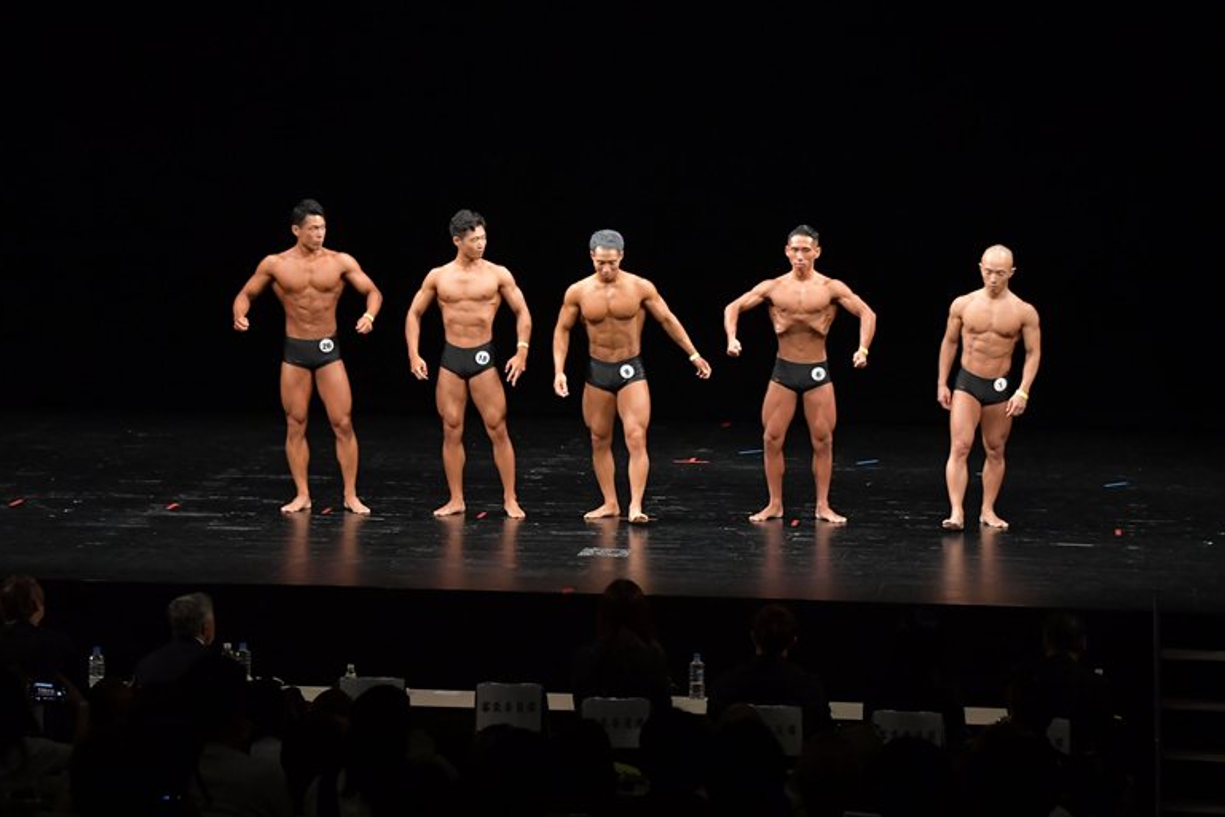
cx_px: 609
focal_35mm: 118
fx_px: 4015
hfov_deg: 17.3
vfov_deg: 11.6
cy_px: 410
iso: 3200
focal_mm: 78
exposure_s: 1/400
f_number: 5.6
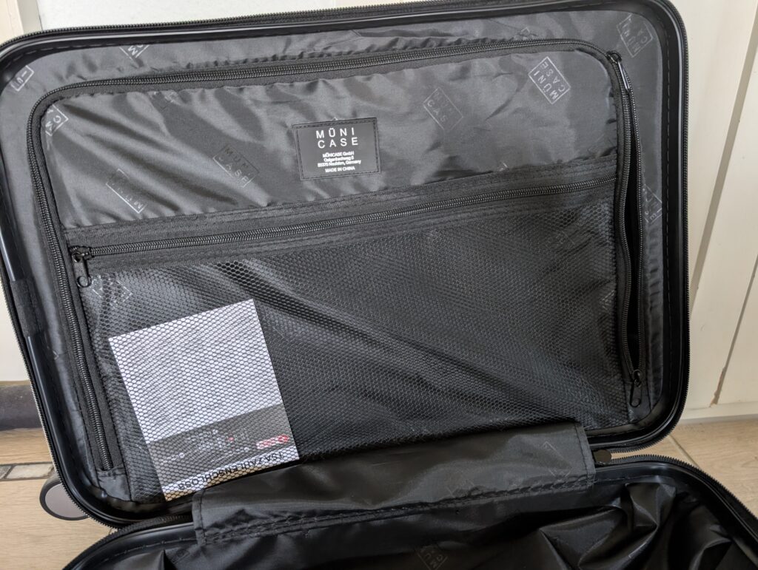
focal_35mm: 24
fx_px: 526
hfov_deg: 71.5
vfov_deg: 56.9
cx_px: 379
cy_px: 285
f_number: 1.68
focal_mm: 6.9
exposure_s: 1/48.8
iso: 441
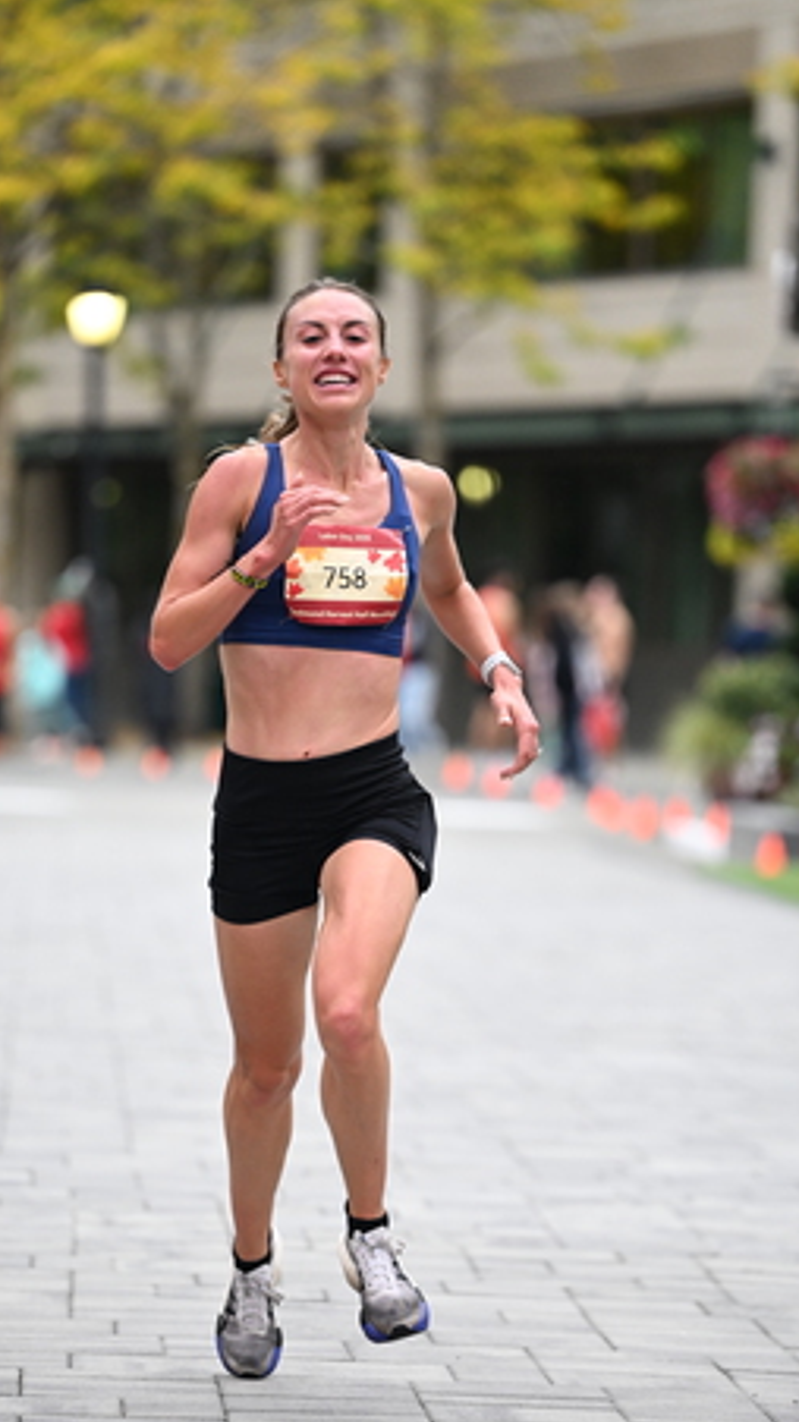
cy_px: 862
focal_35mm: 204
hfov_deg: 5.9
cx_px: 354
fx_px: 7689
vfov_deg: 10.6
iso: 1600
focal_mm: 160
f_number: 2.8
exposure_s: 1/1000
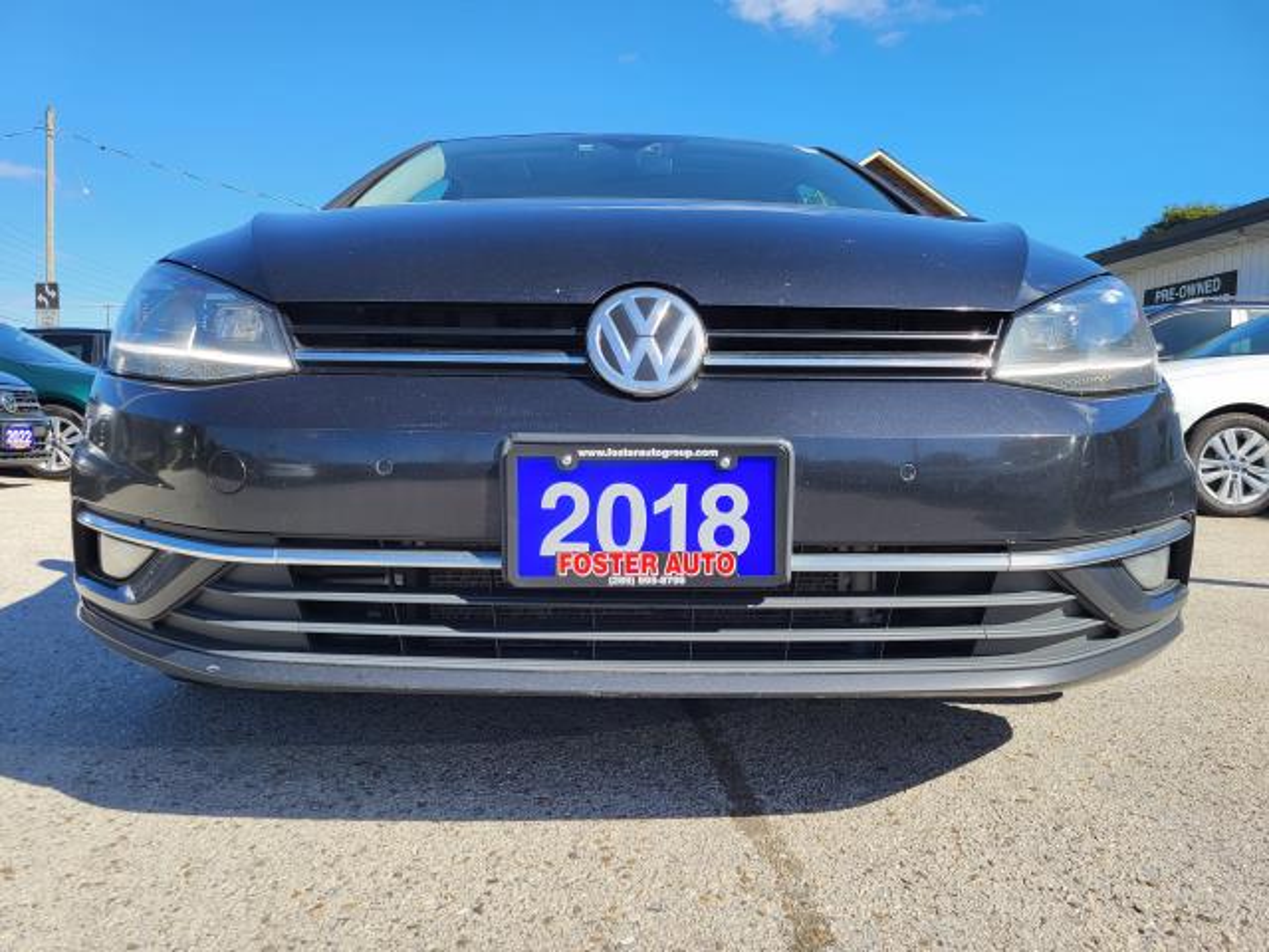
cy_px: 476
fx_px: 953
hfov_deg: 67.3
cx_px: 634
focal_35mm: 26
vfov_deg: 53.1
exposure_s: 1/1325
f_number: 1.8
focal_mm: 5.4
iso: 40
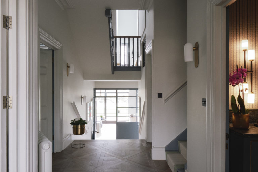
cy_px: 86
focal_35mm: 24
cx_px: 129
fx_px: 172
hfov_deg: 73.7
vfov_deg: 53.1
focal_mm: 16
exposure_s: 5
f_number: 11
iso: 200
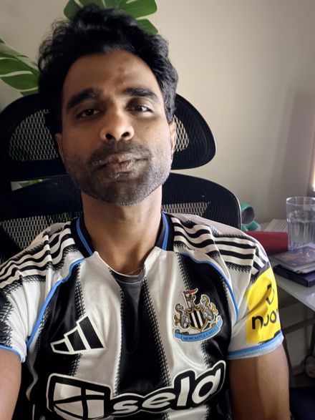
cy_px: 210
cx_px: 158
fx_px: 364
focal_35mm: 30
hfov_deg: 46.8
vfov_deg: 60.0
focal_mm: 2.71
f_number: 1.9
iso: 1000
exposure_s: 1/7
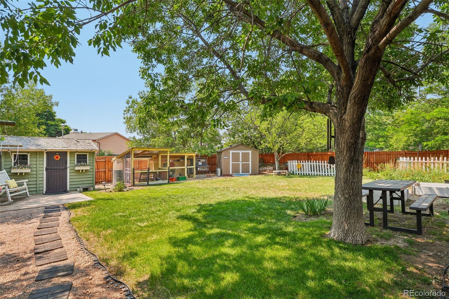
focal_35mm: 18
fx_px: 224
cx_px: 224
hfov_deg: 90.0
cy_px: 150
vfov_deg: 67.4
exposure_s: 1/200
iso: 100
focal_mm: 12
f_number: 8
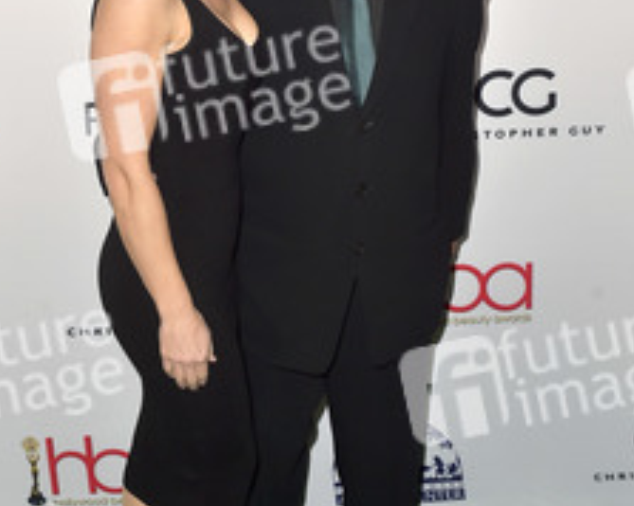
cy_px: 236
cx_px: 289
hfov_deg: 34.8
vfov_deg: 28.1
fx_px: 1012
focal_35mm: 54
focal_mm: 32
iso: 400
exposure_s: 1/250
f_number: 6.3
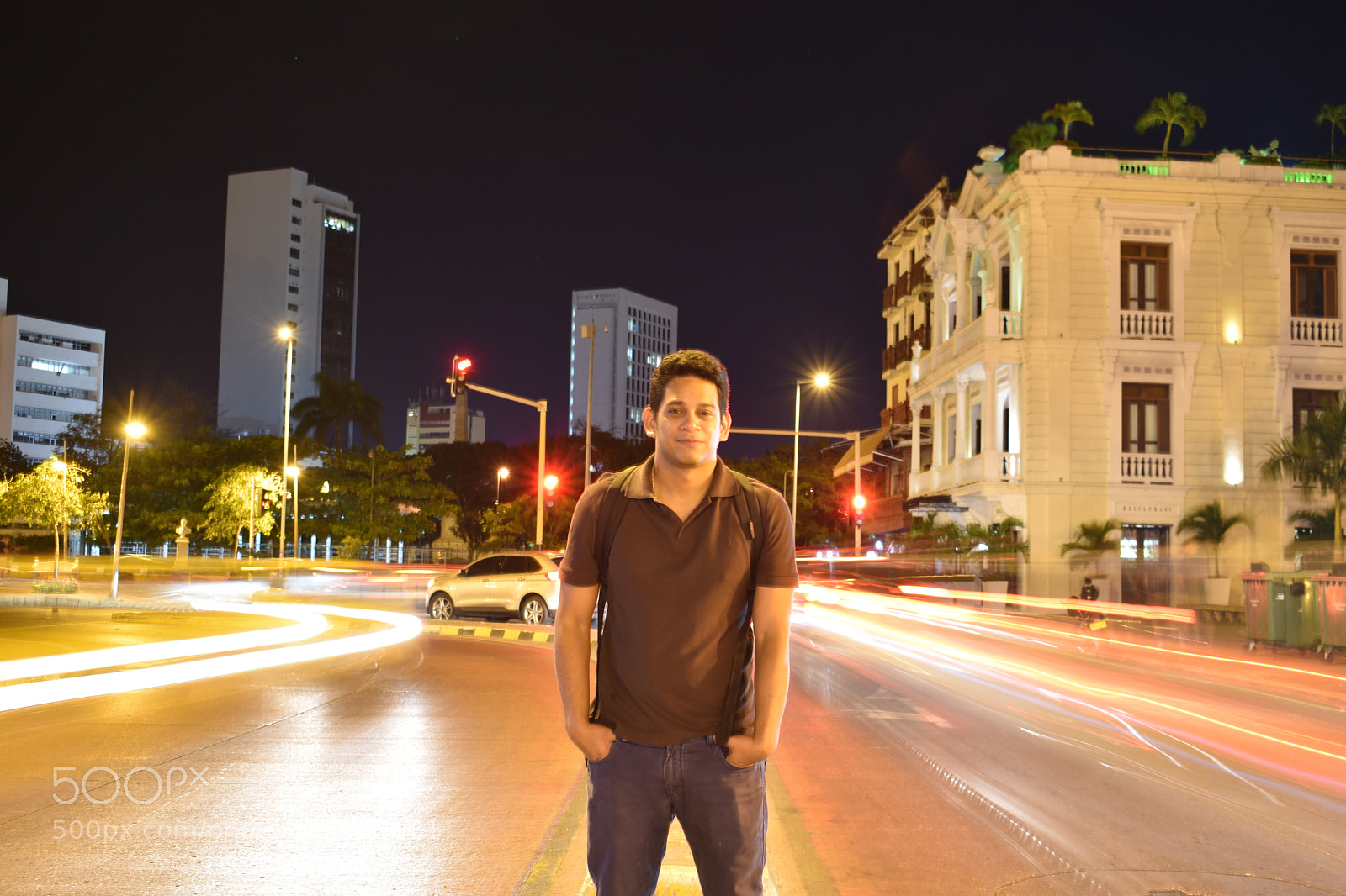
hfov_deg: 45.0
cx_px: 673
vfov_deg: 30.8
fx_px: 1626
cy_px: 448
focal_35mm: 44
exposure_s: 5
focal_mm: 29
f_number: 5.6
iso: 100
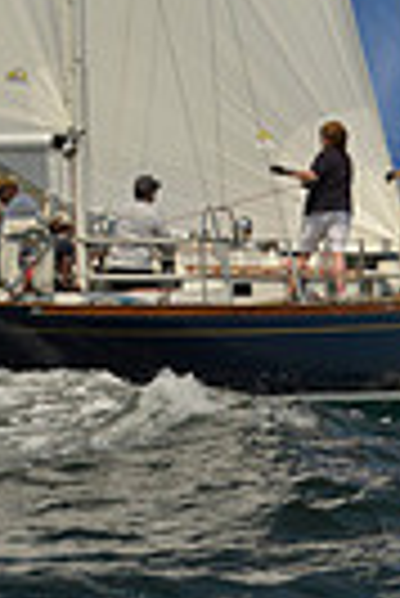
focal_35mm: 306
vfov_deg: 6.6
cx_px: 222
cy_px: -531
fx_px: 5086
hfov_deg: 4.5
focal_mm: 70
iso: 200
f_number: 10
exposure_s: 1/1250
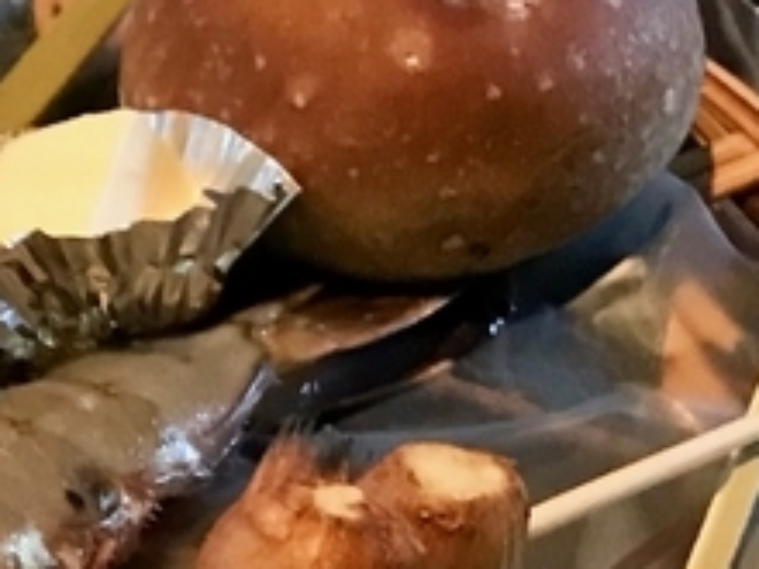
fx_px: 3355
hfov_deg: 12.3
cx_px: -400
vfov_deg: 9.5
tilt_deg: -44.8
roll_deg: +0.7
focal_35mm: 153
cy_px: 772
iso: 100
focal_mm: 3.99
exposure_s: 1/17
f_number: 1.8
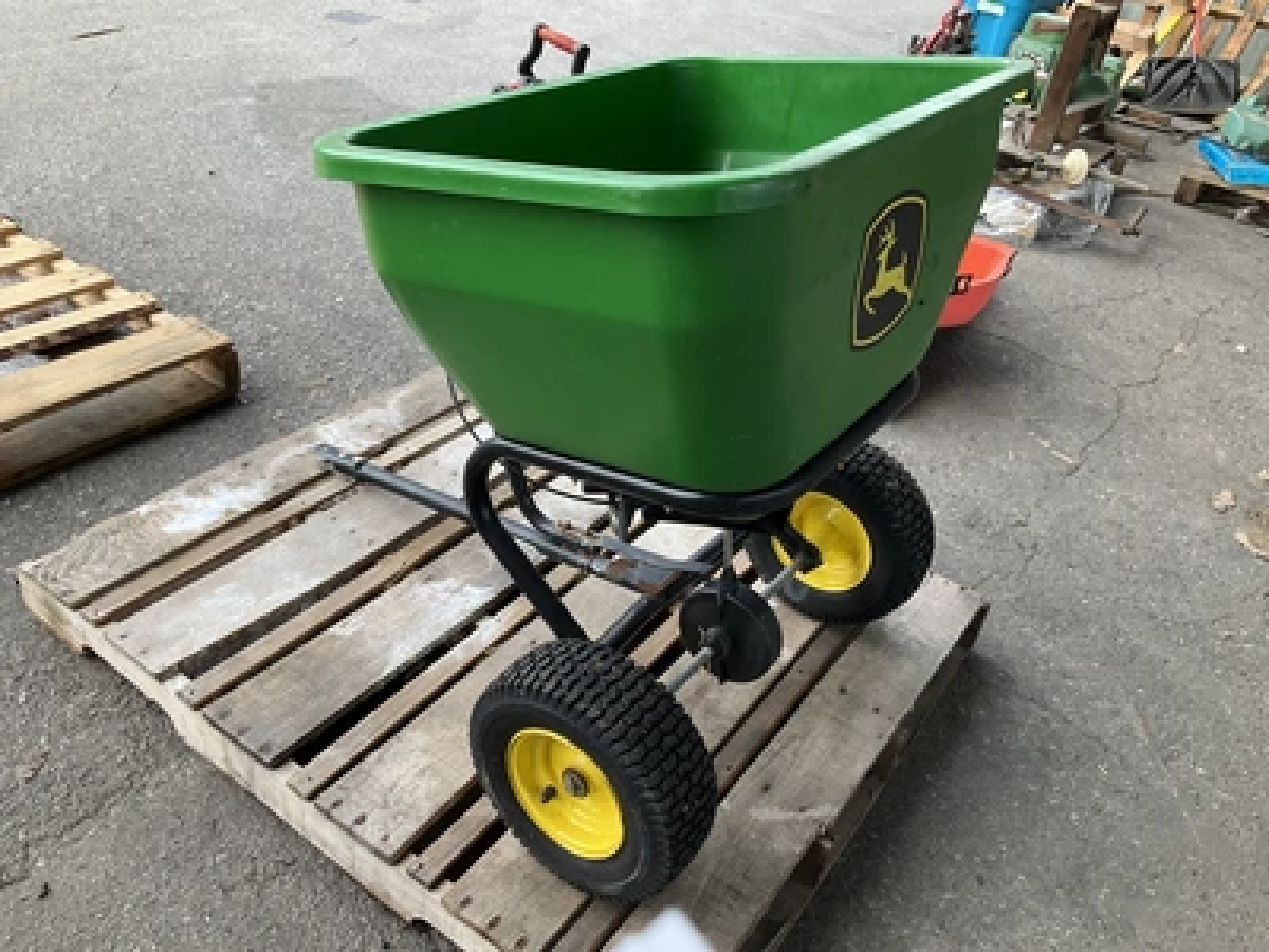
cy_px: 476
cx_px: 634
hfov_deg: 61.7
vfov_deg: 48.2
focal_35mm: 29
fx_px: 1063
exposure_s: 1/305
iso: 25
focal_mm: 3
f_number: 1.8
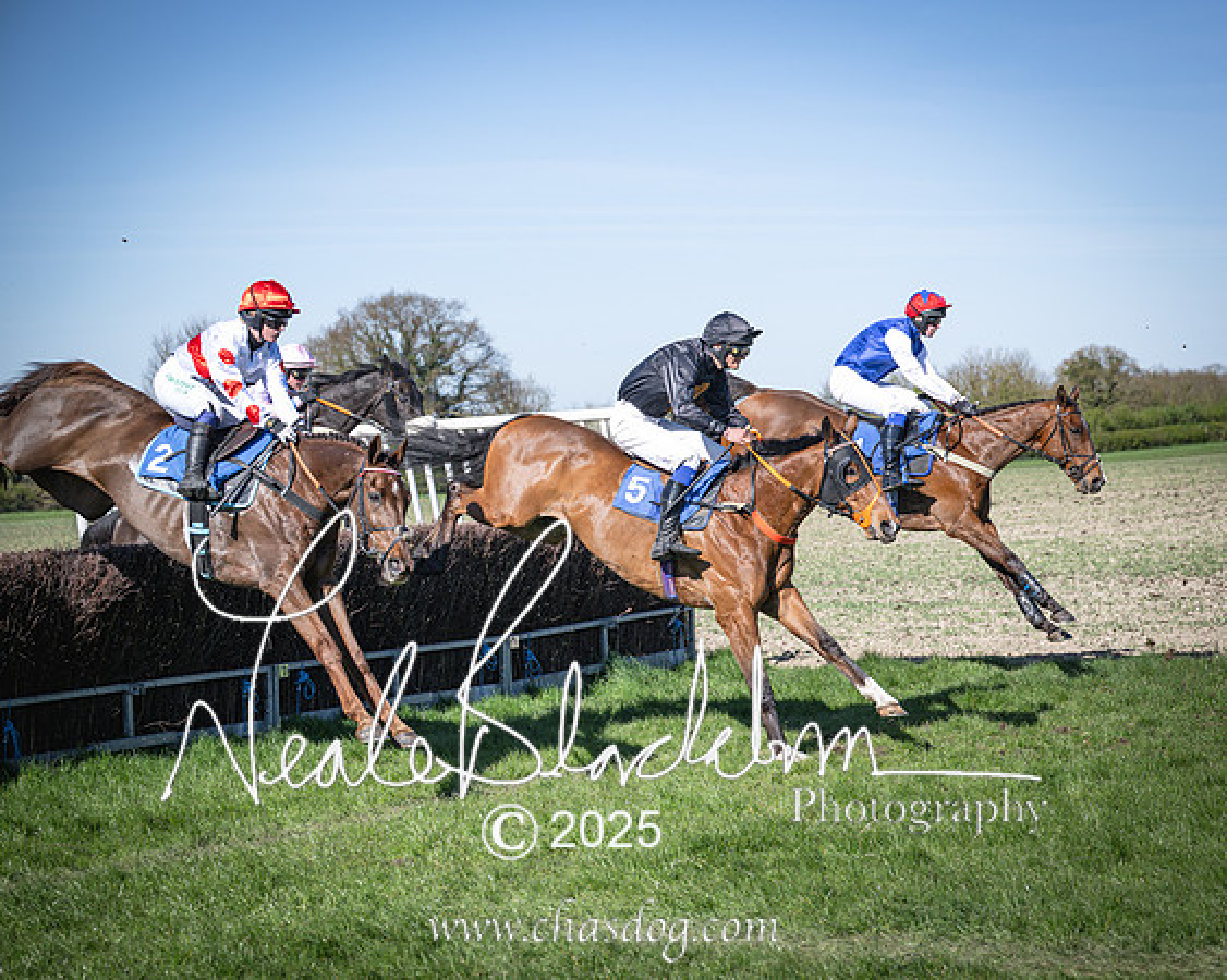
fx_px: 2865
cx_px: 734
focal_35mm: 79
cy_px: 490
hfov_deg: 24.1
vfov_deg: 19.4
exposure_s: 1/1600
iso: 200
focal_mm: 70
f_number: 4
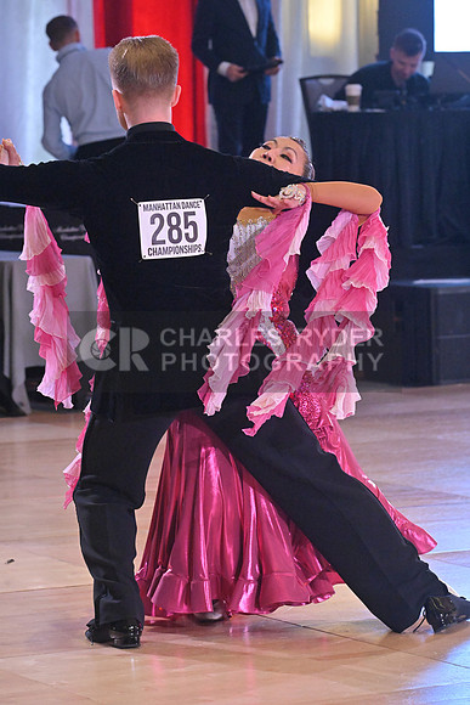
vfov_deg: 12.8
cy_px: 352
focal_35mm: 160
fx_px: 3131
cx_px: 235
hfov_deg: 8.6
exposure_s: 1/400
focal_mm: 160
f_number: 8
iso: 6400
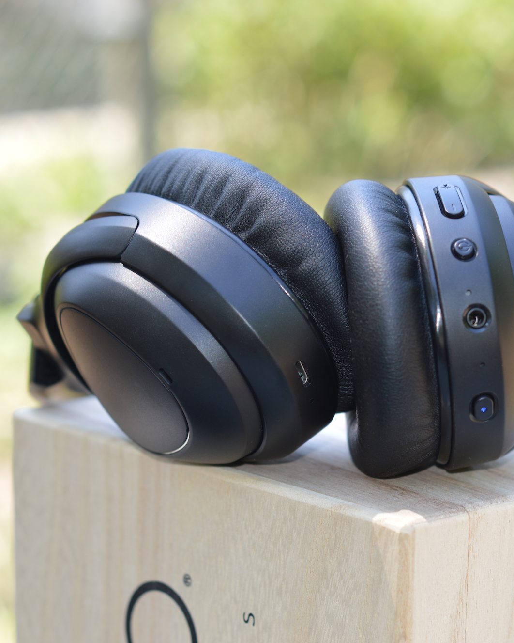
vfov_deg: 18.1
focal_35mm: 106
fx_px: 2015
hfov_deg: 14.5
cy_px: 321
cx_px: 352
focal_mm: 50
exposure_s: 1/125
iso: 110
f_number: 4
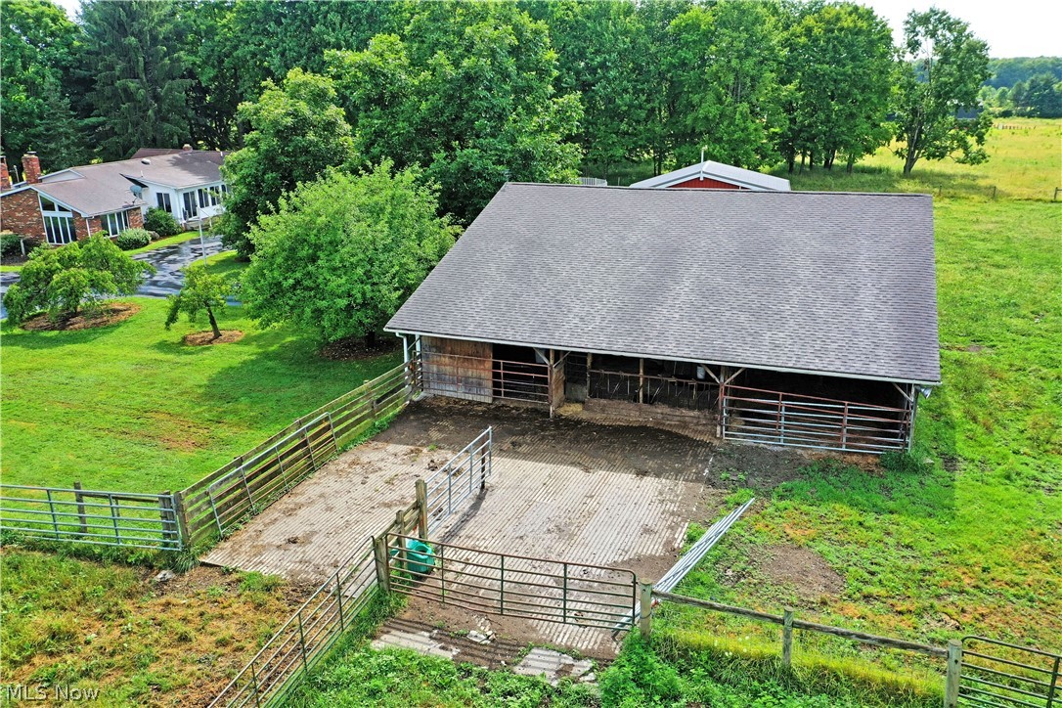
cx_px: 531
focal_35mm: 28
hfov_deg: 65.5
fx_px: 826
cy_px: 354
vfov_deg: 46.4
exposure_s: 1/400
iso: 100
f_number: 5.6
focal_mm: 10.26
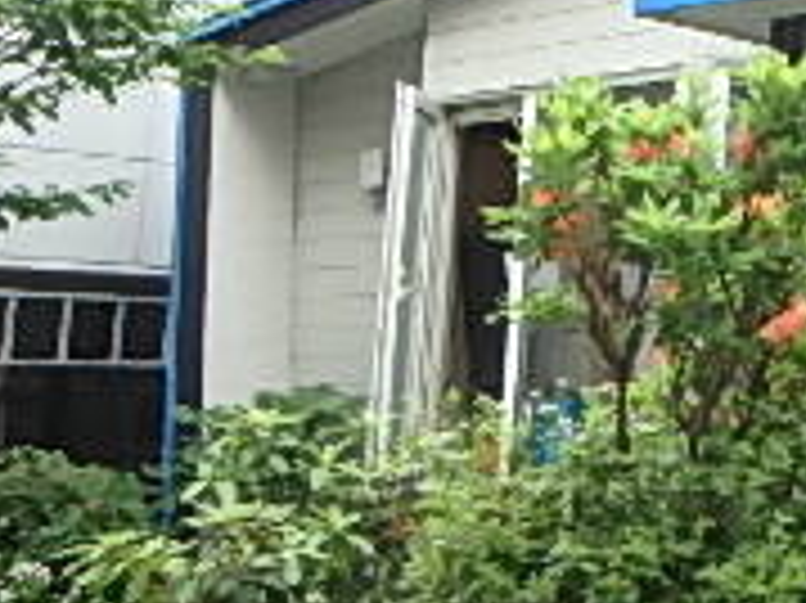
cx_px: 1184
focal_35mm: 75
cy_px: 76
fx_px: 1745
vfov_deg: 19.3
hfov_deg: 21.9
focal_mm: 3.7
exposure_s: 1/100
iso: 125
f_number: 3.5
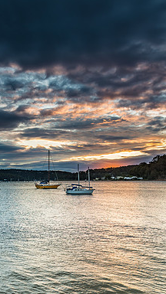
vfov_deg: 52.8
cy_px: 147
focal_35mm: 38
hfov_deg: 31.0
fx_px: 297
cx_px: 61
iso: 100
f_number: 5.6
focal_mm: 16
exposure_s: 1/8
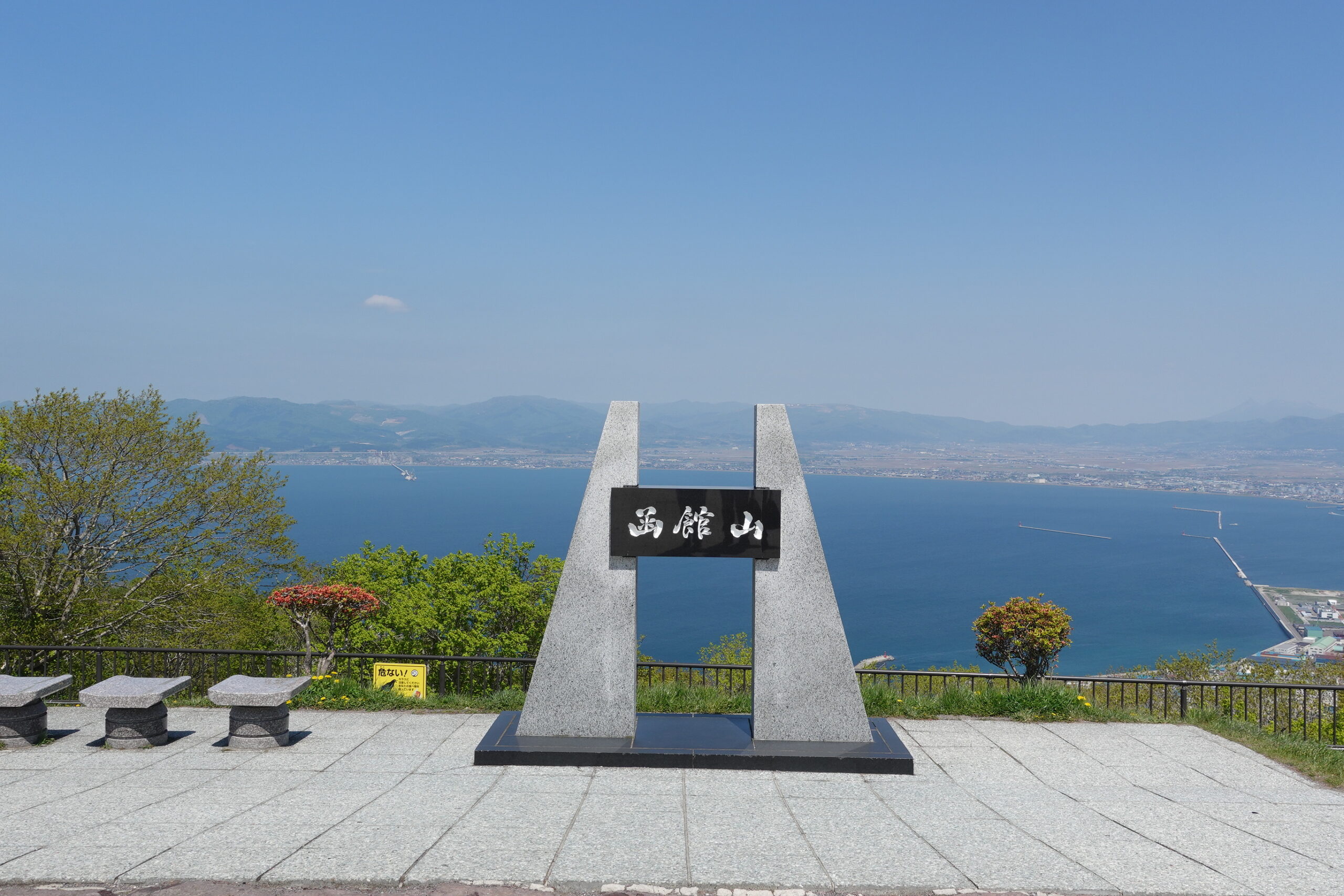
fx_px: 1195
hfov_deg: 58.7
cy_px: 448
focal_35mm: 32
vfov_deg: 41.1
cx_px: 672
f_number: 5.6
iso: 125
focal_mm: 11.69
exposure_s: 1/640
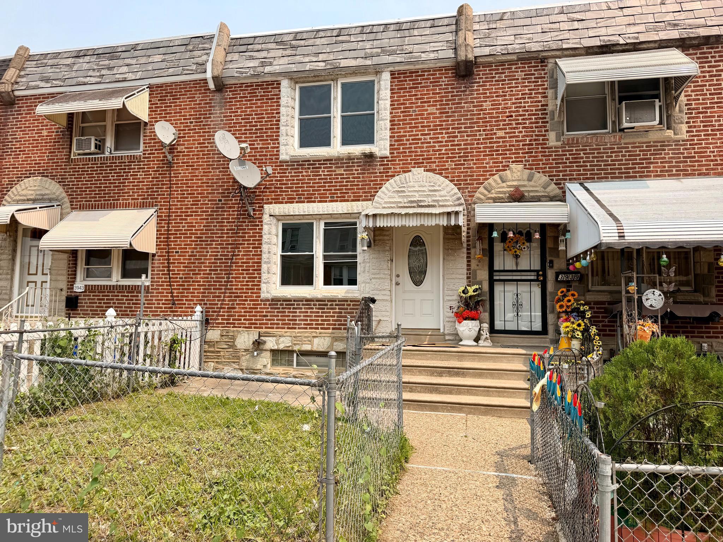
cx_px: 362
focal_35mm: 24
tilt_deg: +3.5
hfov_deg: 71.6
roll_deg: -1.0
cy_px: 271
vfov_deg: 56.8
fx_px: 501
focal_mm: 6.76
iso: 80
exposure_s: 1/4167
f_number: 1.78
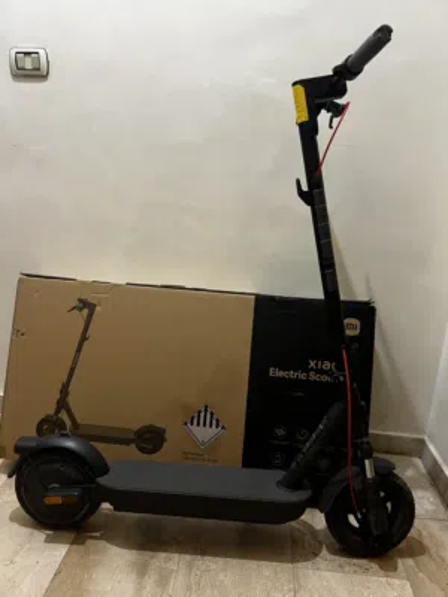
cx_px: 224
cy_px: 298
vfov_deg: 67.3
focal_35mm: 26
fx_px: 449
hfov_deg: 53.1
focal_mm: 5.7
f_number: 1.5
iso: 250
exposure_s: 1/50
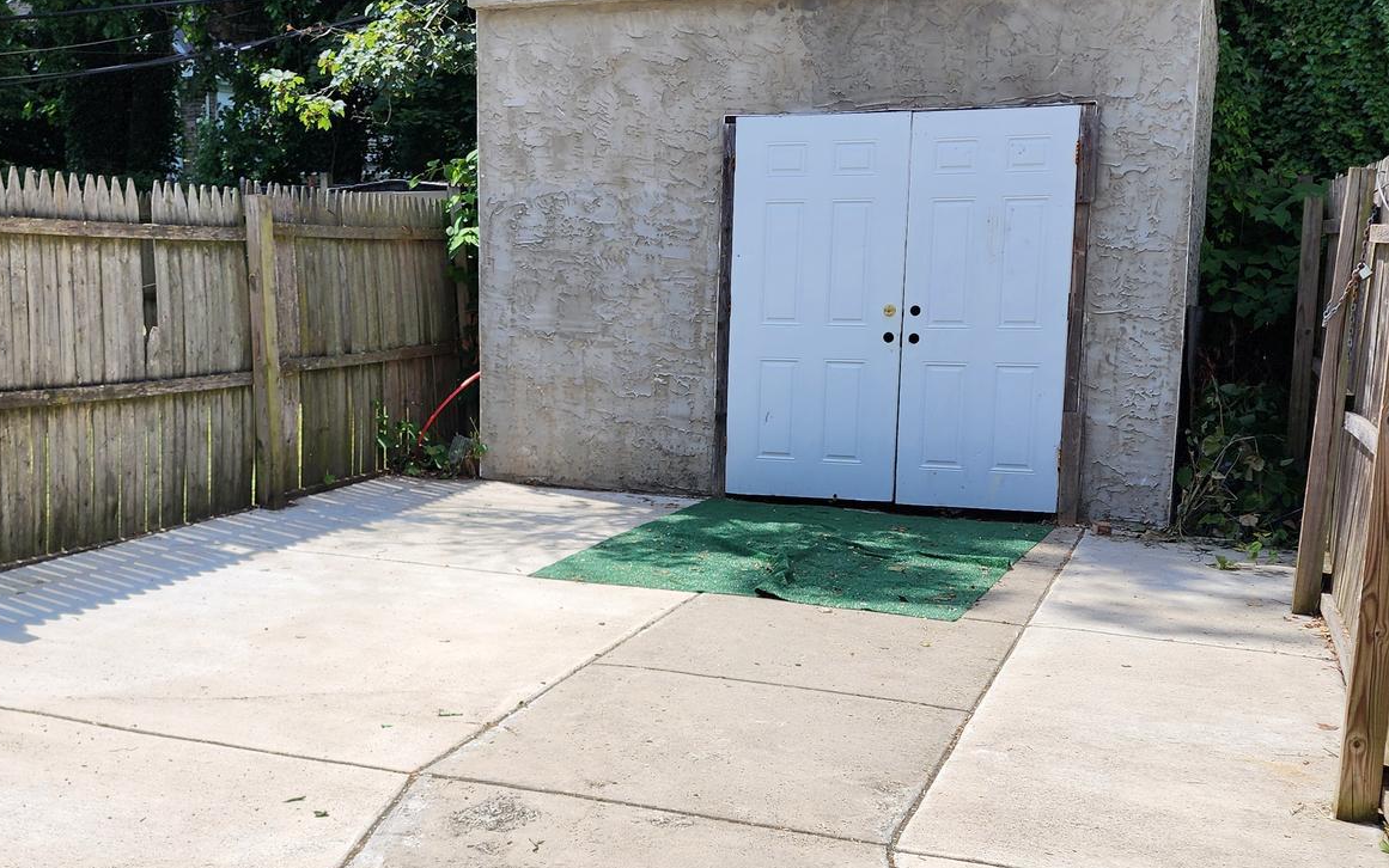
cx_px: 574
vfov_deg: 29.8
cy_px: 532
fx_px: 1628
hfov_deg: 46.0
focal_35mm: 43
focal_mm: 6.4
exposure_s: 1/1070
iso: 12
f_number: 1.8
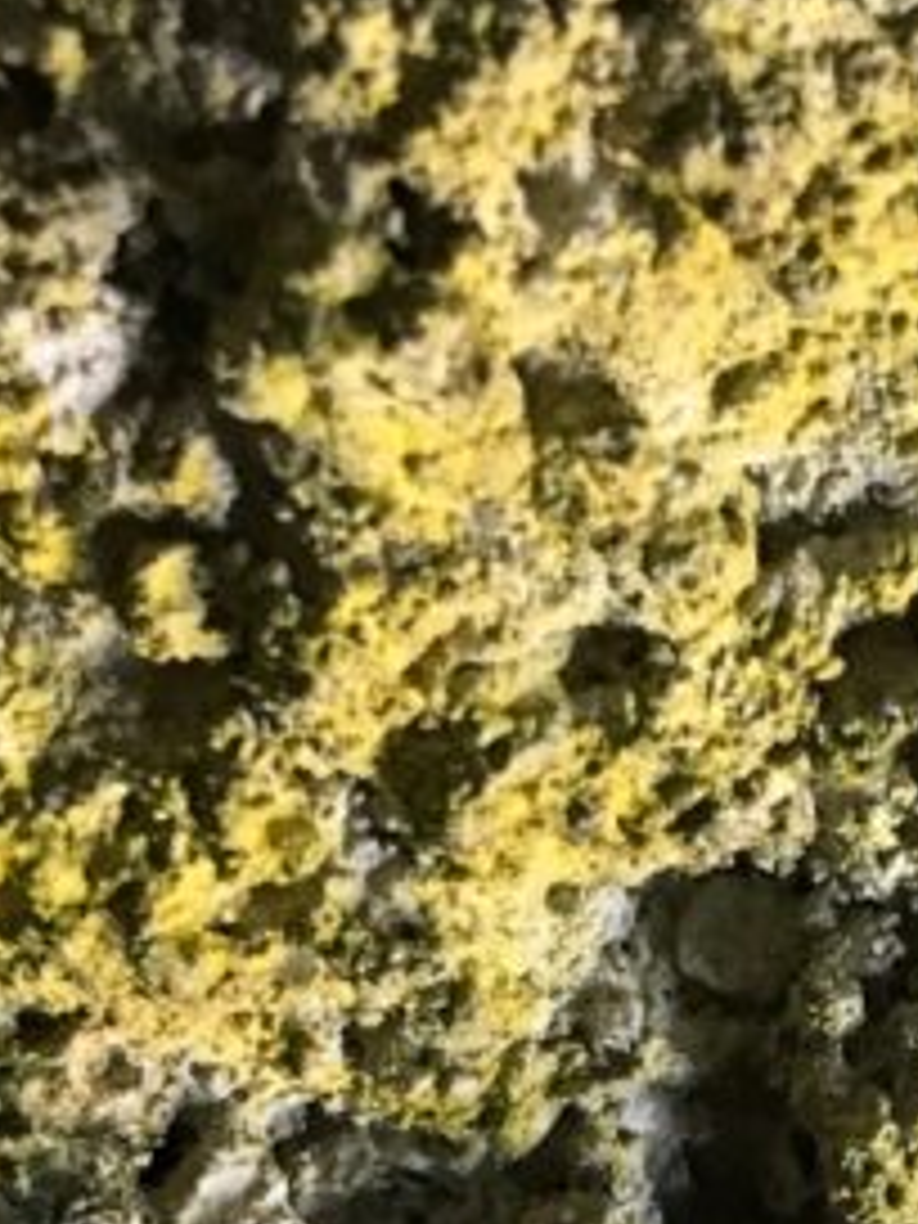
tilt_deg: +30.4
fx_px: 3854
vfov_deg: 16.2
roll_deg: +2.6
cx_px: 1274
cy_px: 1926
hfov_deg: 13.0
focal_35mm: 109
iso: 80
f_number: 2.2
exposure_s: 1/30
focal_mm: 4.15
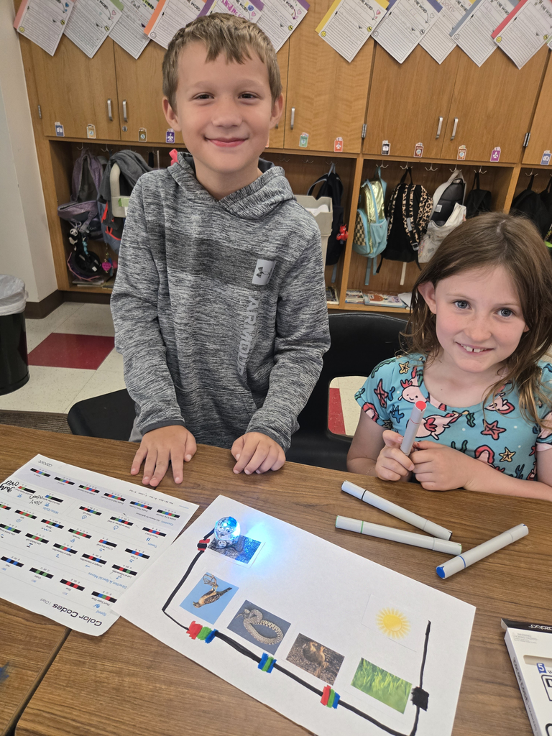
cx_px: 276
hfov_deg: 58.9
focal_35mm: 23
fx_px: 489
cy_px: 368
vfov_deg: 73.9
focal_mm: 5.4
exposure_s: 1/120
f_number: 1.8
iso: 400
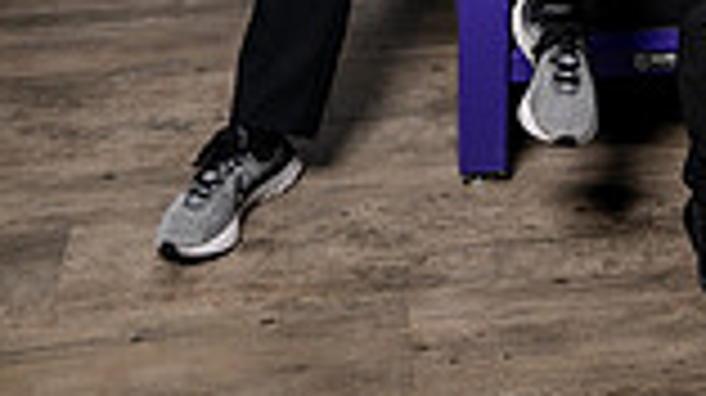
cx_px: 661
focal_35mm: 90
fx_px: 1683
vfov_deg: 11.6
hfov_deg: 23.0
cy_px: -477
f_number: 8
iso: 200
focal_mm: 30
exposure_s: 1/250
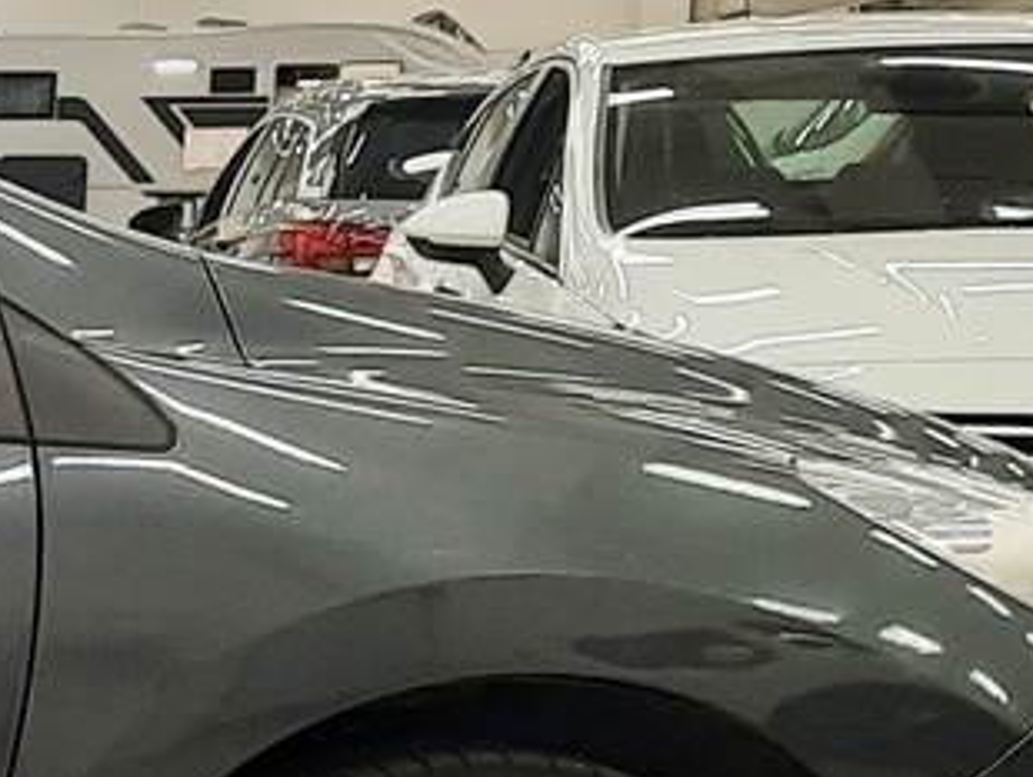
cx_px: -980
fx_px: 3464
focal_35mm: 116
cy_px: 780
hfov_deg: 14.4
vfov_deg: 12.6
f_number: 2
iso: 200
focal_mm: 4.6
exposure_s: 1/50
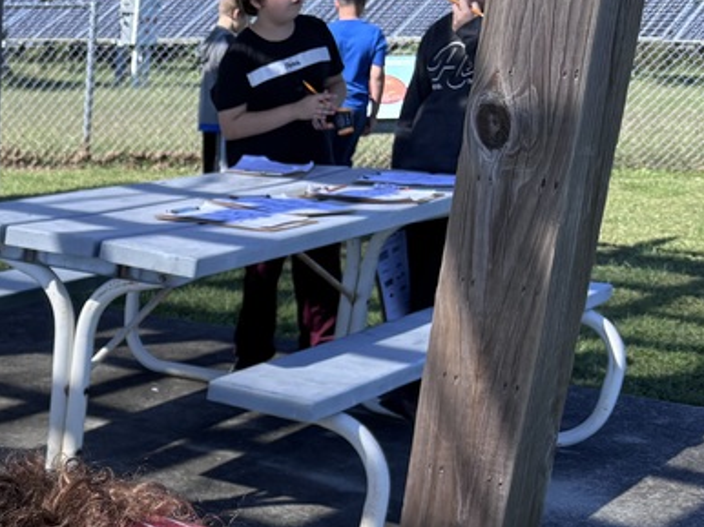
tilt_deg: -21.5
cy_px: 618
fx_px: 1402
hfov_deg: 24.9
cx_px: -179
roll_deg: +1.9
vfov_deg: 20.1
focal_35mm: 69
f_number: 1.6
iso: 50
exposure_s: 1/1616
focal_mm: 5.96
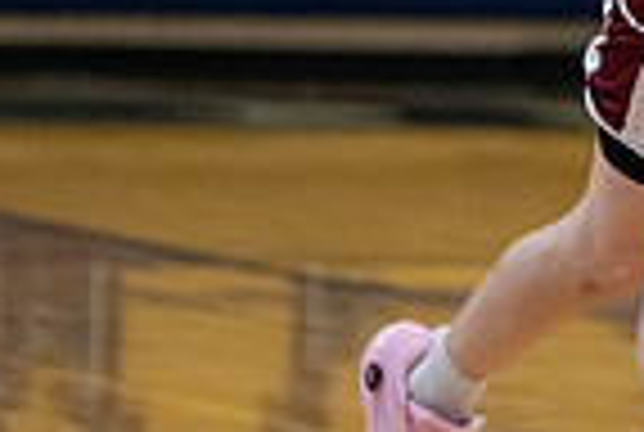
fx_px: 13857
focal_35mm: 773
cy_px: -128
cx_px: 928
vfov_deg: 1.8
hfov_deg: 2.7
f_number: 2.8
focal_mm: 191
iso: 5000
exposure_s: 1/1000
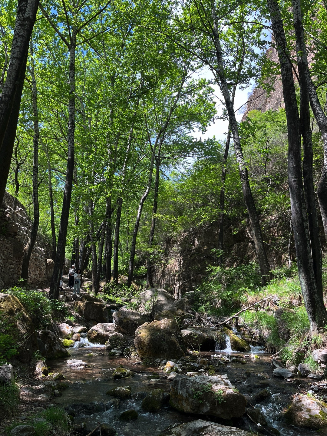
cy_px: 218
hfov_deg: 53.1
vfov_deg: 67.3
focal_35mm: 26
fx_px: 327
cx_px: 164
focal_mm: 5.1
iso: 50
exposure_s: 1/583
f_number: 1.6
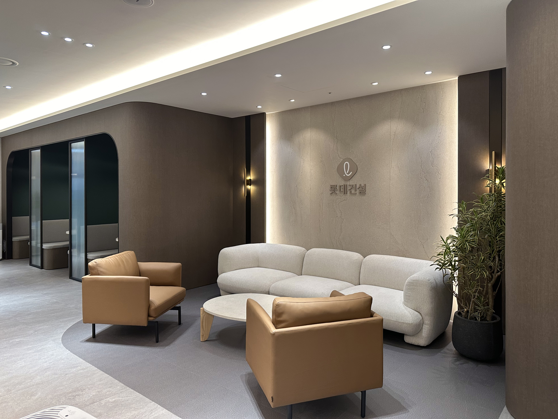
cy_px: 210
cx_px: 279
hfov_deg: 71.6
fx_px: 387
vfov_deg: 56.8
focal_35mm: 24
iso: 200
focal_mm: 6.86
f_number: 1.78
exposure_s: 1/120
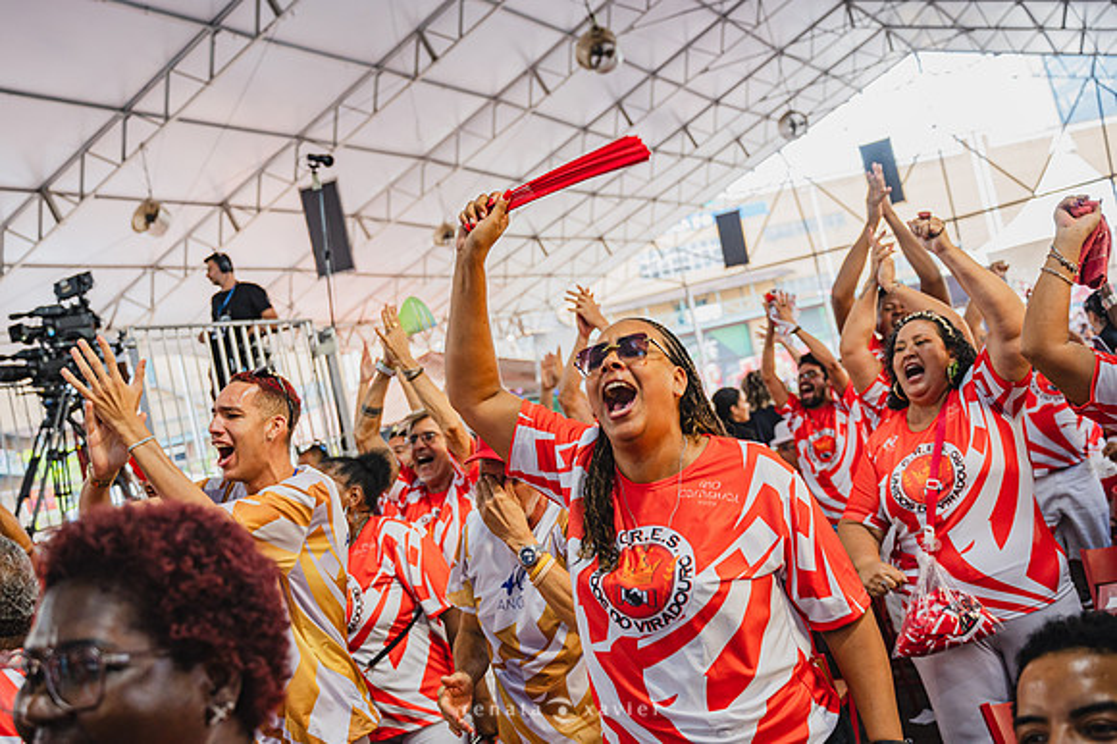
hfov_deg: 47.4
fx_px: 1271
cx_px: 558
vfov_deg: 32.6
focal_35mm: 41
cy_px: 372
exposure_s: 1/320
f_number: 4
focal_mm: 41
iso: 1000
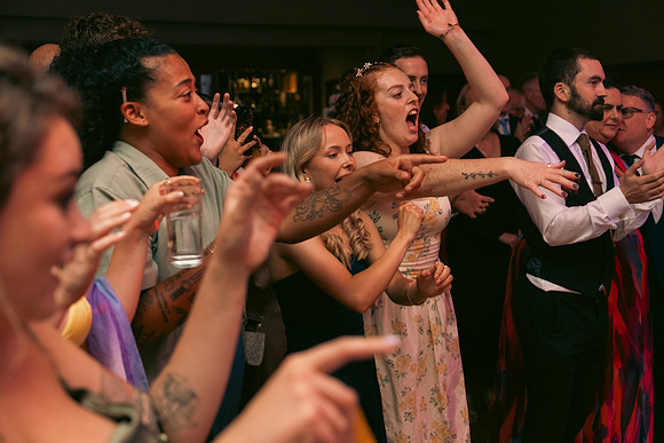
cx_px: 332
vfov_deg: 28.7
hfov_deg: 41.9
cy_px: 222
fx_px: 867
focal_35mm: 47
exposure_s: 1/160
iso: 2500
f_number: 3.5
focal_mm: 47
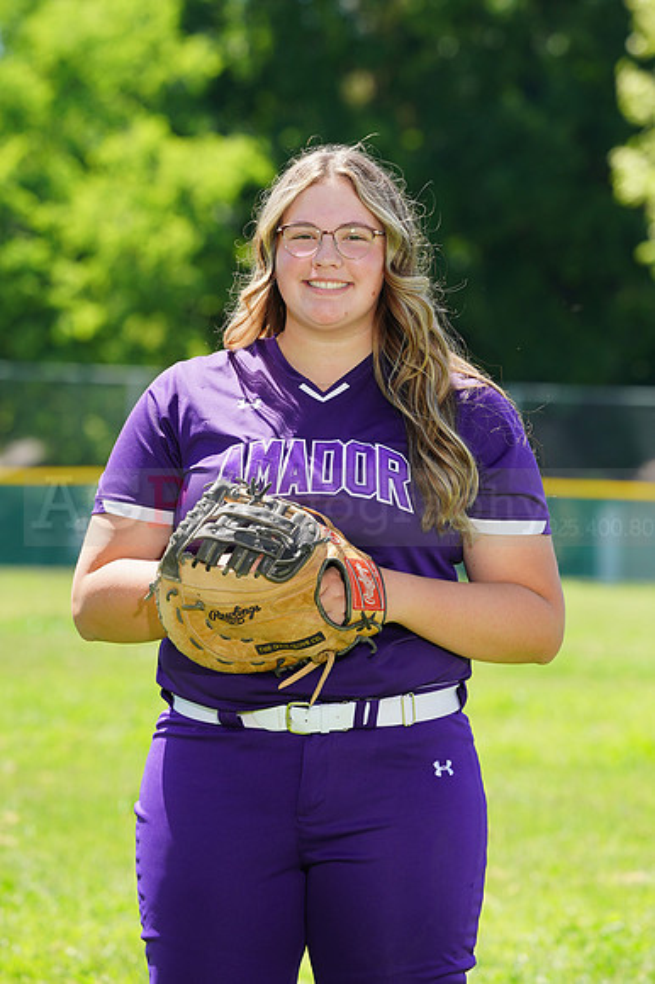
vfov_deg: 7.8
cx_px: 328
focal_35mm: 265
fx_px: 7240
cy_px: 492
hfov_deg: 5.2
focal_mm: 265
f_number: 9
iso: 200
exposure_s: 1/200
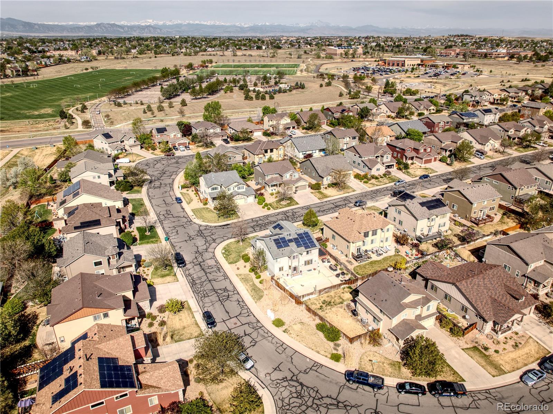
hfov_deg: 71.6
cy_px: 207
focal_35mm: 24
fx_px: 383
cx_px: 276
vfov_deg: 56.8
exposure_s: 1/15
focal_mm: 12.3
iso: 100
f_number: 2.8
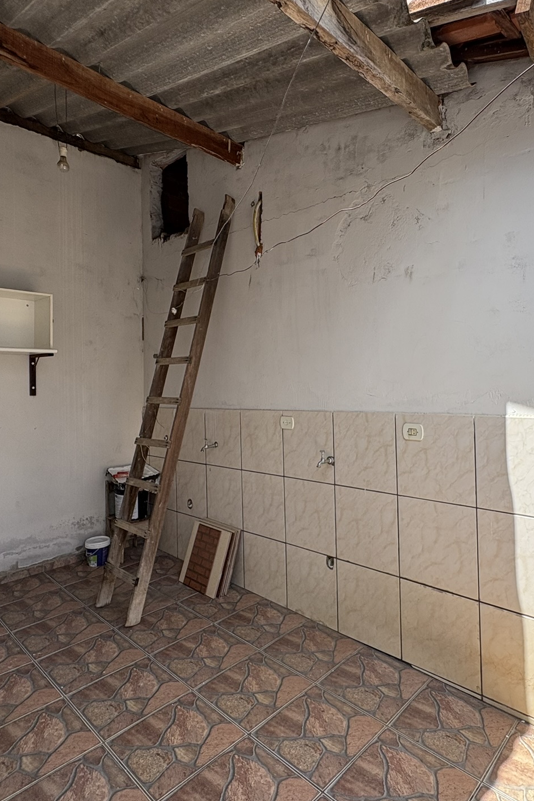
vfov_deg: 81.1
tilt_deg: +0.6
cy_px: 376
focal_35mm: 21
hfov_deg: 58.9
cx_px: 327
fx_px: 467
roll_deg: +0.1
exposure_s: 1/591
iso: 64
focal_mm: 2.22
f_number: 2.2
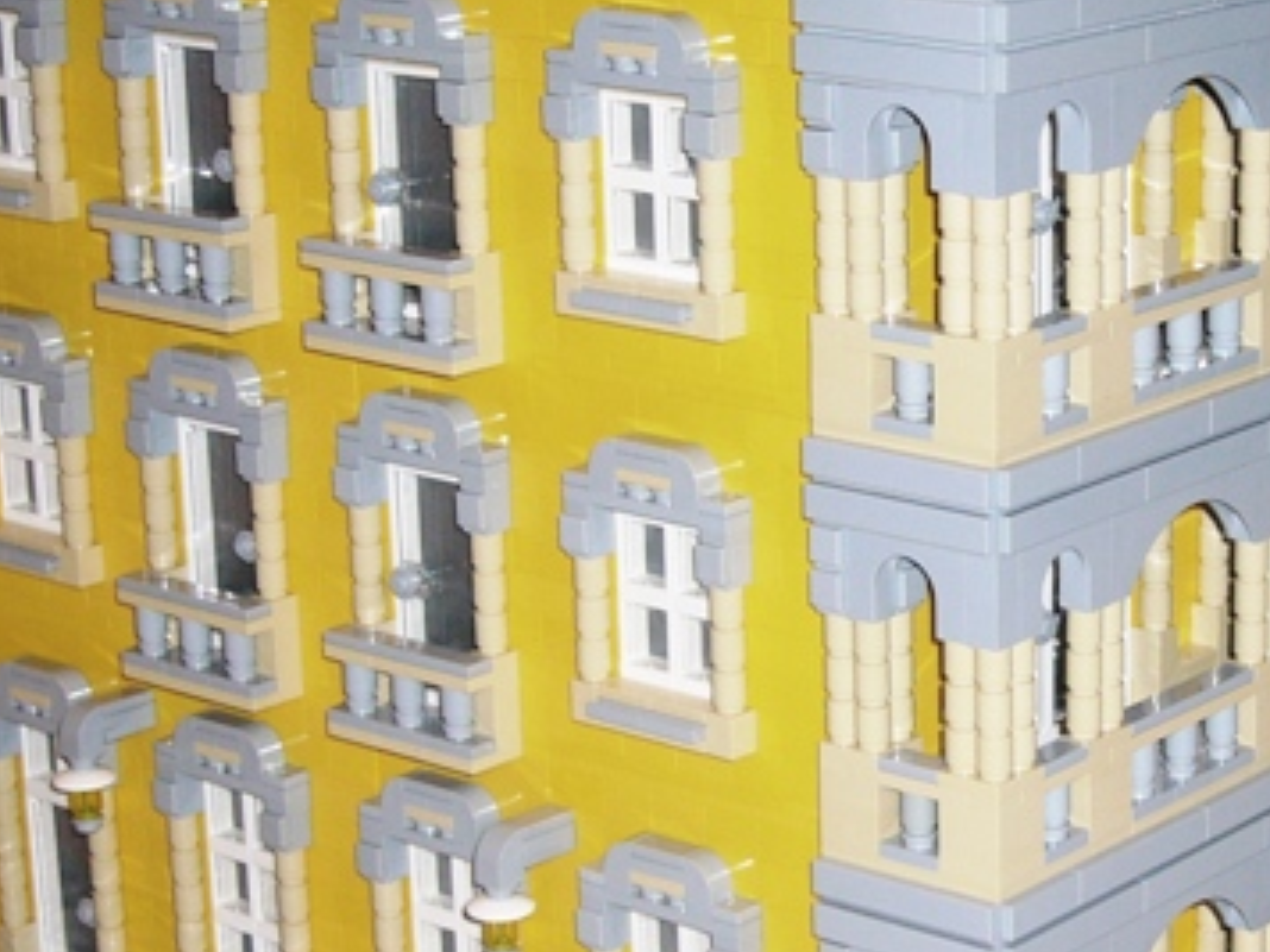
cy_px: 506
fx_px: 3706
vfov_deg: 14.6
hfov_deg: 19.2
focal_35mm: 101
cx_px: 1024
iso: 100
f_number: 3.2
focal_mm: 7.5
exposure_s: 1/30
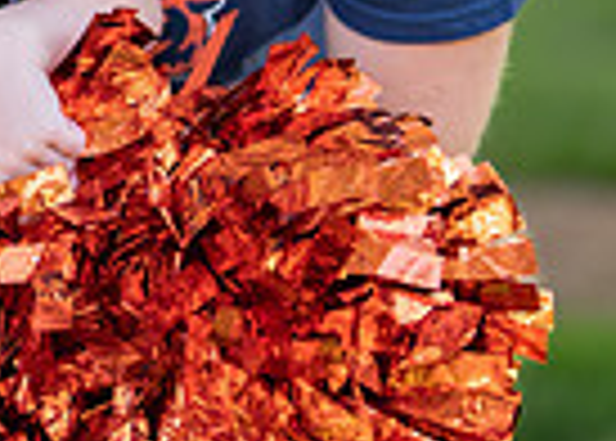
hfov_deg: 8.1
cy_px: -208
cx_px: 75
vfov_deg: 5.7
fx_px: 4358
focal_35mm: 249
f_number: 1.2
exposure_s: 1/800
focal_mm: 50
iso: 100
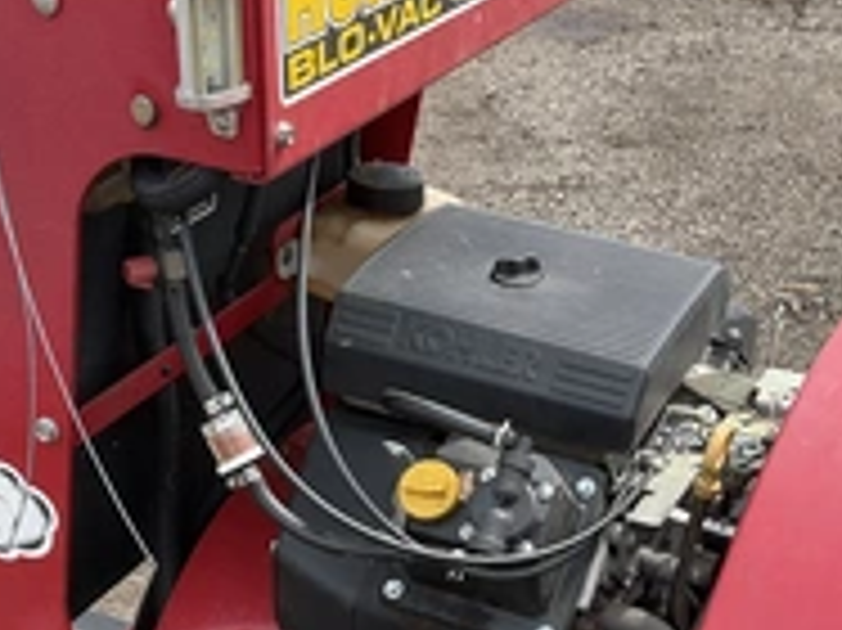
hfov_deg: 31.2
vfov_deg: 22.8
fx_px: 1507
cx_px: 423
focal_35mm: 62
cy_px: 608
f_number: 1.8
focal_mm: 3
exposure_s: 1/534
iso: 25
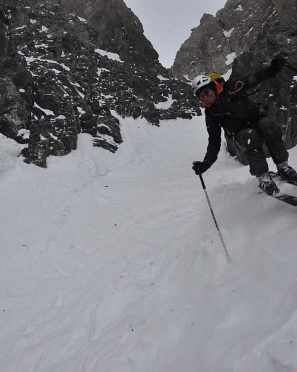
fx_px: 516
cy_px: 186
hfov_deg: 32.0
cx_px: 117
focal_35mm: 47
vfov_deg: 39.5
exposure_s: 1/800
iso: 500
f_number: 5
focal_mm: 22
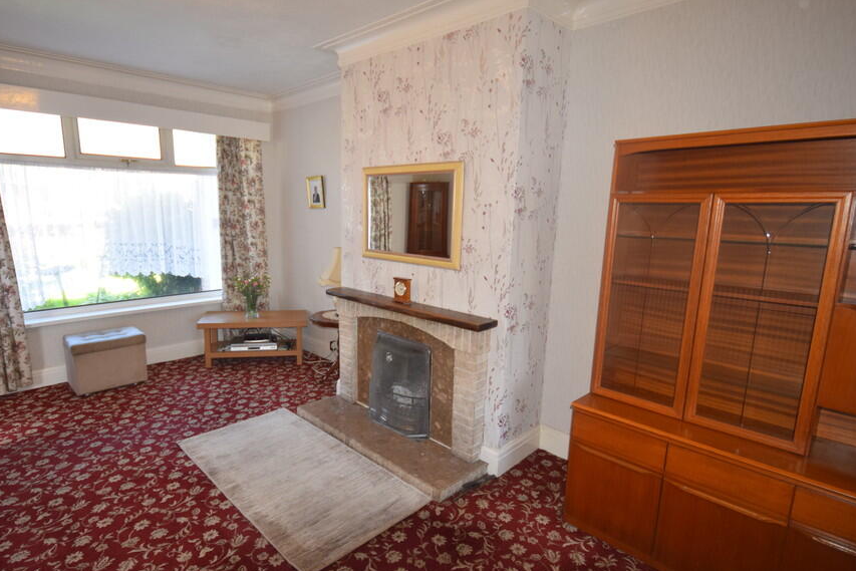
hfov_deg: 89.6
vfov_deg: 67.4
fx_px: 428
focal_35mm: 18
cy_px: 293
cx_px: 377
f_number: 5
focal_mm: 10
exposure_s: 1/100
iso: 800
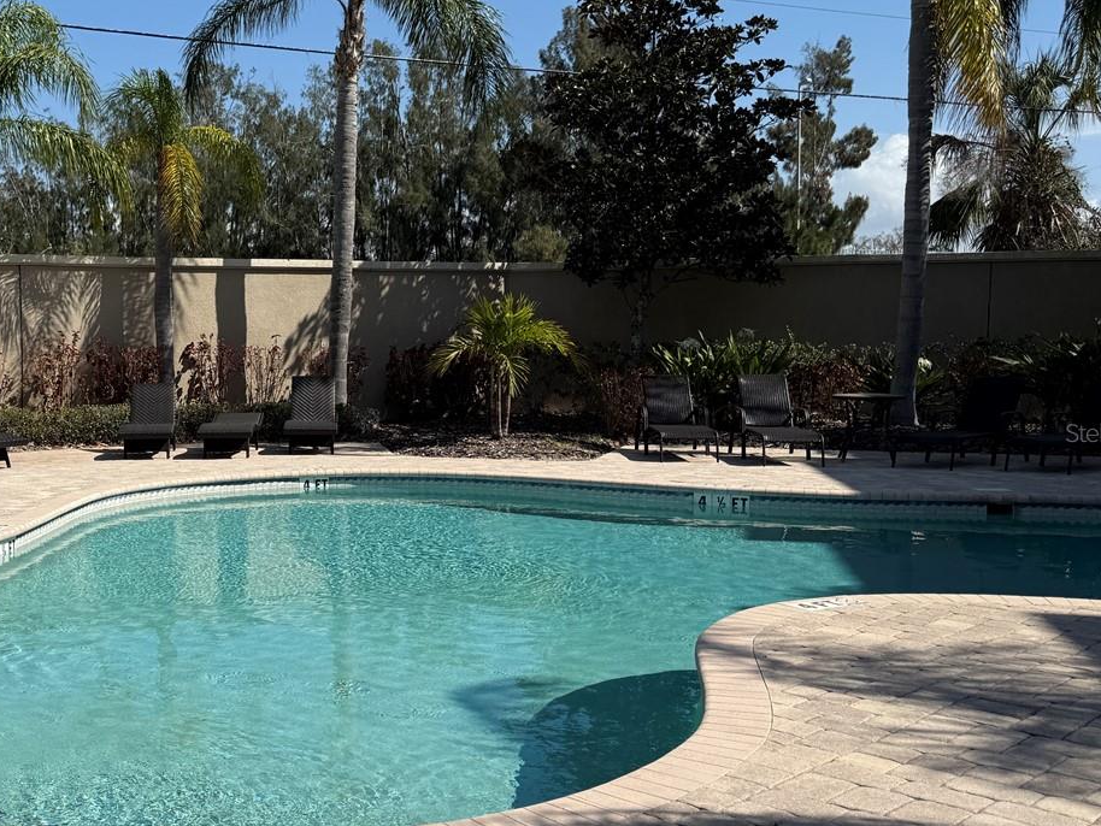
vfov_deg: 34.4
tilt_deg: -3.7
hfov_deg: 42.7
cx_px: 216
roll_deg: +0.2
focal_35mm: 42
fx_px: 1336
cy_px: 432
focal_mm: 6.76
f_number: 1.78
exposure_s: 1/6711
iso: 80
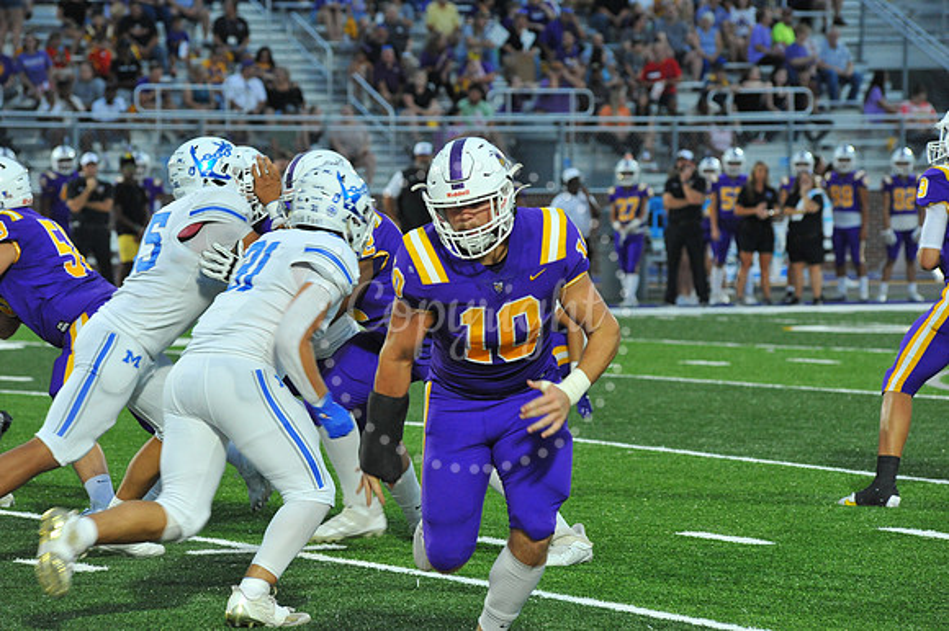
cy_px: 316
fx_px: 5269
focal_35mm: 200
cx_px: 474
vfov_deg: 6.9
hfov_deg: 10.3
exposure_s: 1/320
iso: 3200
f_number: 7.1
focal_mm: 200
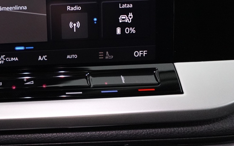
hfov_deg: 42.4
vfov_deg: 28.0
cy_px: -12
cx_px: 14
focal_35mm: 42
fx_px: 268
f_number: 2
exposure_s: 1/80
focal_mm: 7.6
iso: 1600
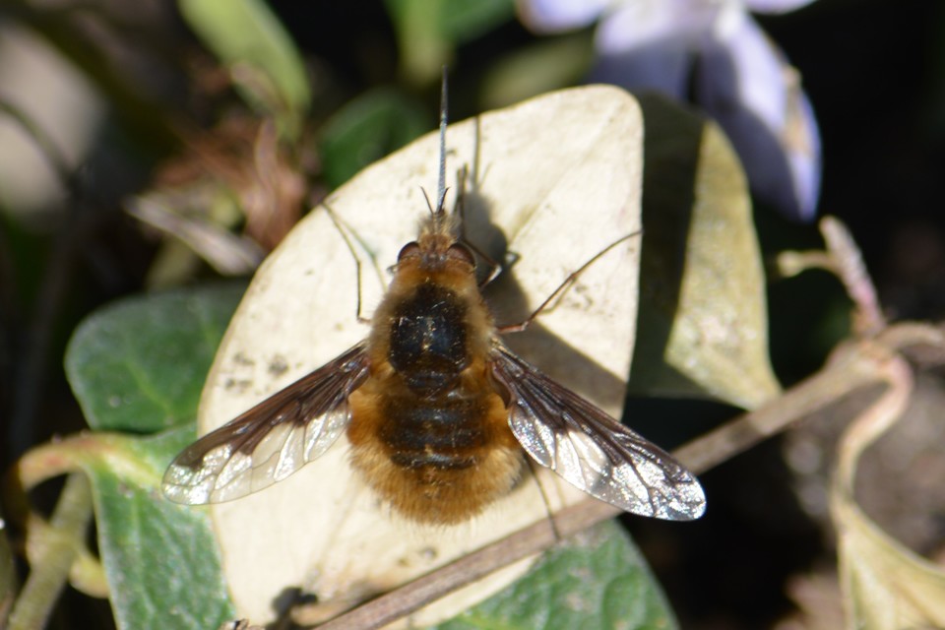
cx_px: 472
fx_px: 11024
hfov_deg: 4.9
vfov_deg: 3.3
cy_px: 315
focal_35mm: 420
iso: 100
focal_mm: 280
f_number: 8
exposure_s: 1/160
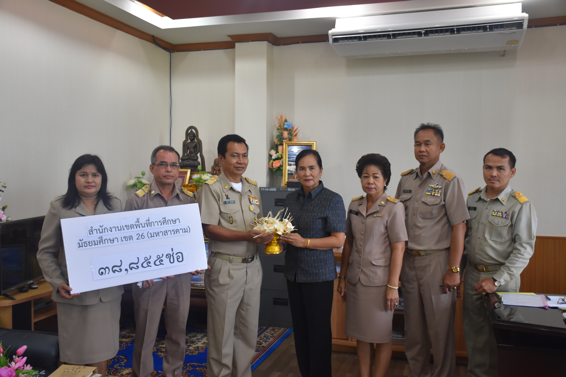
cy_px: 188
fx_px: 566
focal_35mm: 36
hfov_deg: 53.1
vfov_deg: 36.9
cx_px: 283
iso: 800
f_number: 4
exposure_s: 1/60
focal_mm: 24
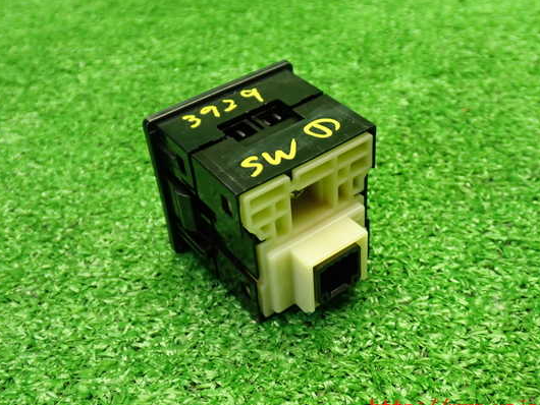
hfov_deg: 43.8
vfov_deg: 33.6
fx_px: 671
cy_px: 193
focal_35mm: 43
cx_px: 294
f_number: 2.7
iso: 400
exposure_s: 1/40
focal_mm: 6.83
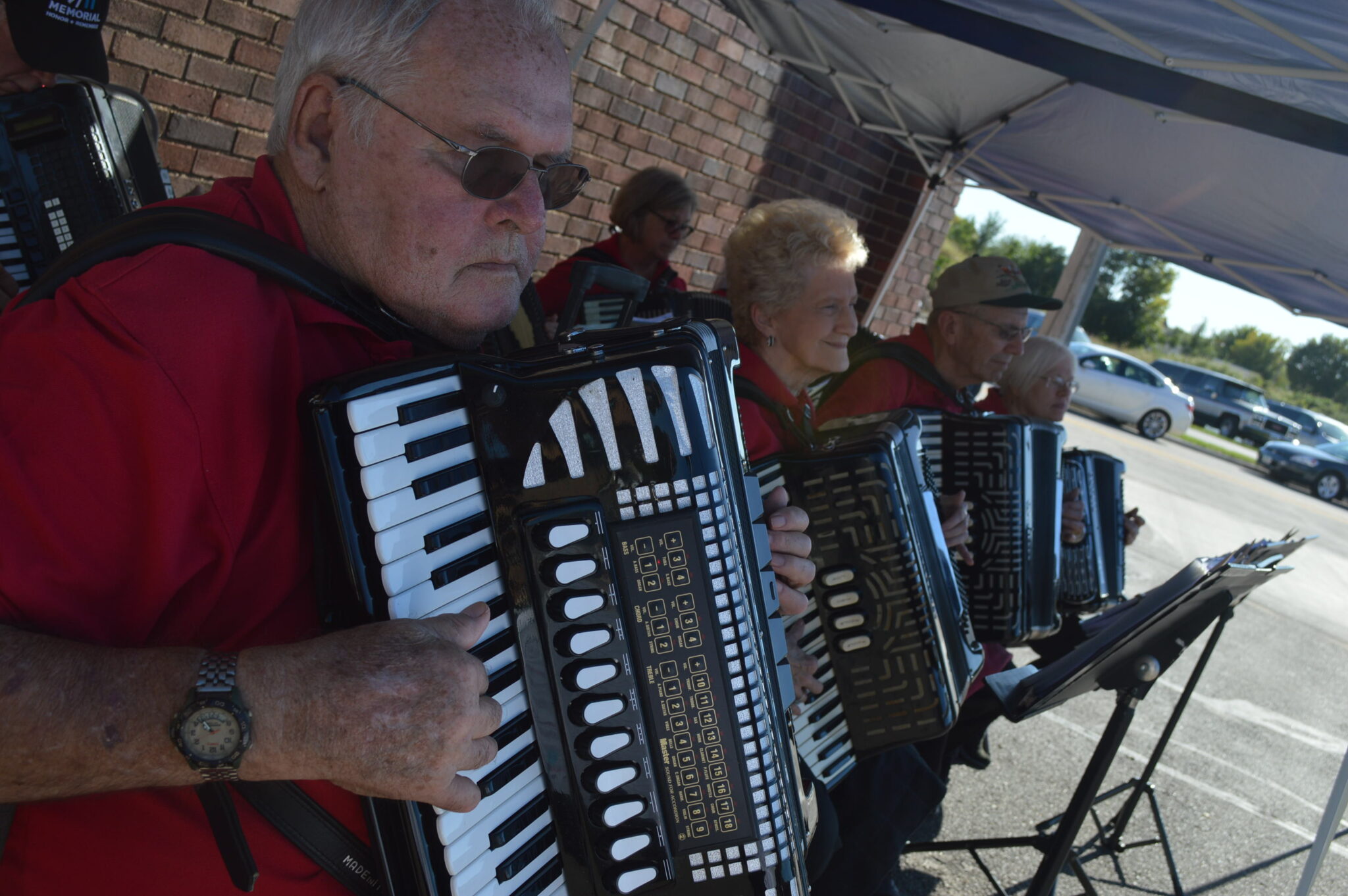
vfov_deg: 36.8
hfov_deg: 53.2
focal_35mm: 36
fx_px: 1347
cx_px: 674
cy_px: 448
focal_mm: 24
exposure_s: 1/200
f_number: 7.1
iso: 100
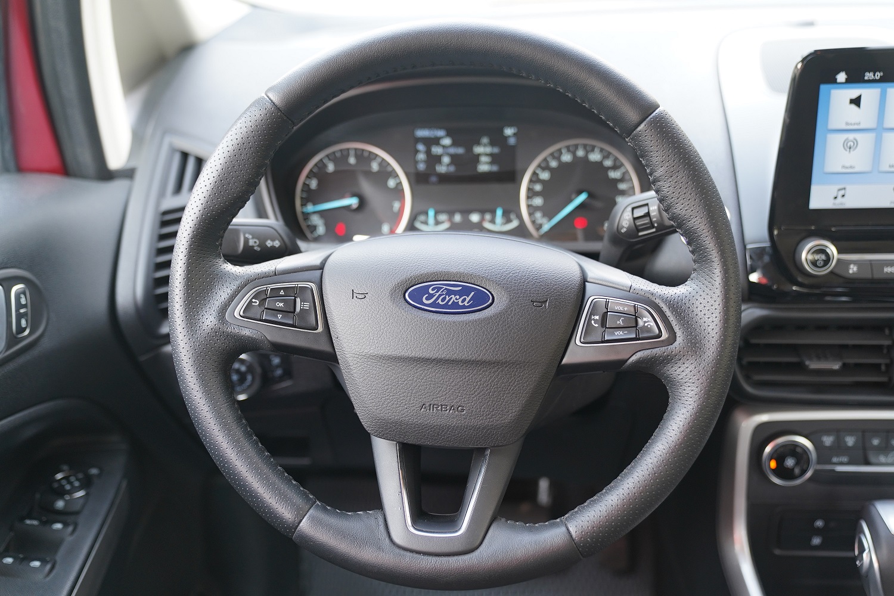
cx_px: 447
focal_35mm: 39
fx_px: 968
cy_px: 298
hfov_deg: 49.6
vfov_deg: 34.2
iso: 640
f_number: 2.8
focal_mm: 39
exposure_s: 1/60
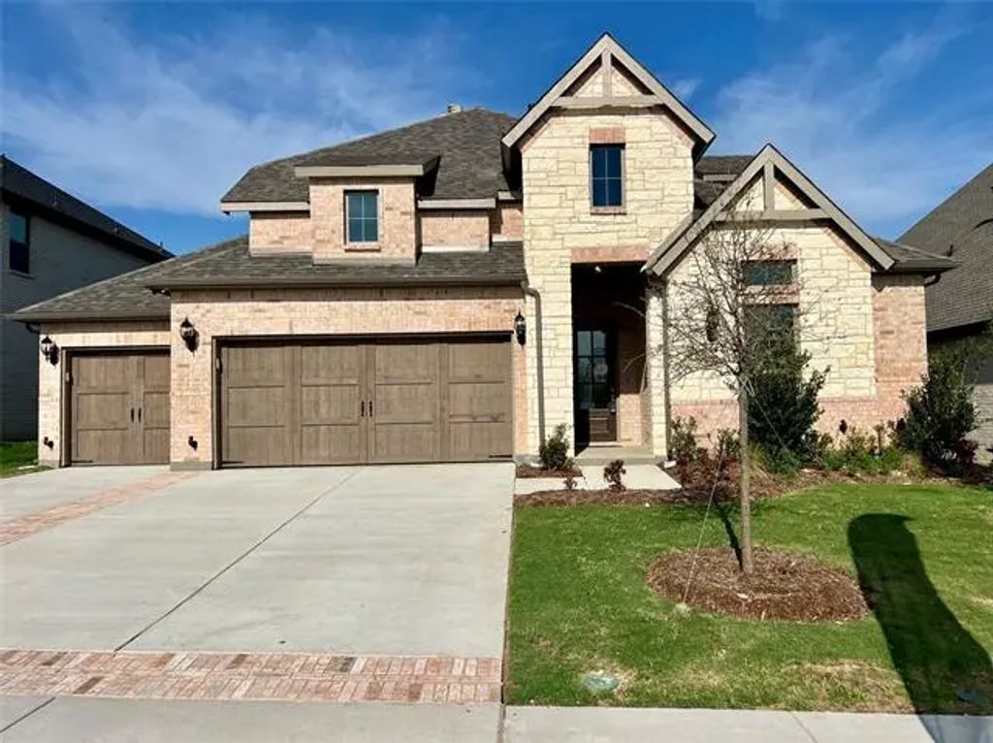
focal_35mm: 26
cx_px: 496
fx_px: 745
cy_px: 372
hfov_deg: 67.4
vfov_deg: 53.0
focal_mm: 5.7
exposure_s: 1/9434
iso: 50
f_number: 1.5
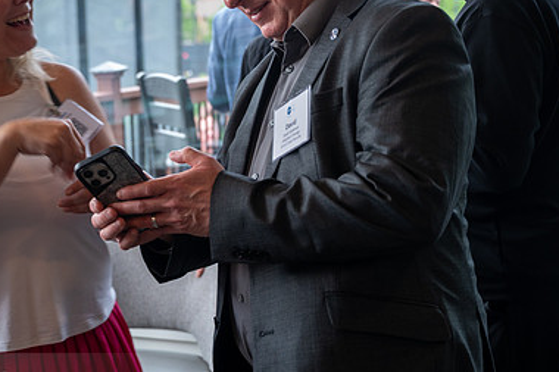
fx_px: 1211
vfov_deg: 17.4
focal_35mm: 78
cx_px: 181
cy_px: 124
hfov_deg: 25.8
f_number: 4
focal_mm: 48
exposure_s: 1/50
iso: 800
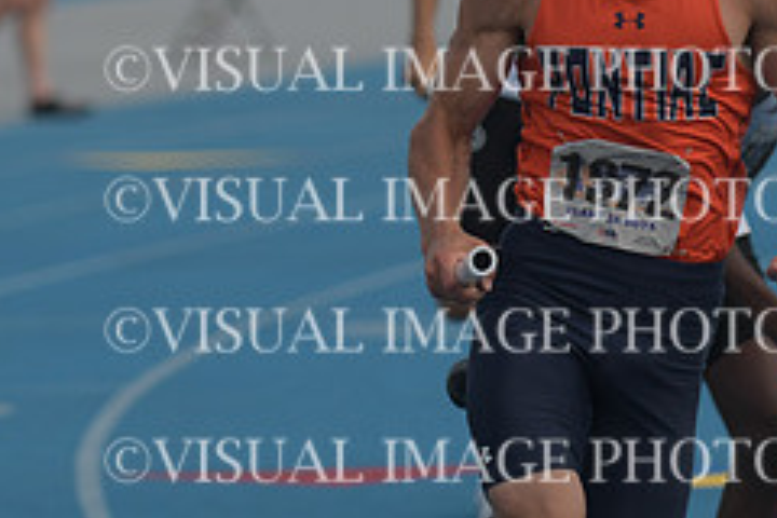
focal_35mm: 471
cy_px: 134
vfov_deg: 2.9
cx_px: 573
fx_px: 10165
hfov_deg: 4.4
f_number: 3.2
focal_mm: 130
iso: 320
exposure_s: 1/2500
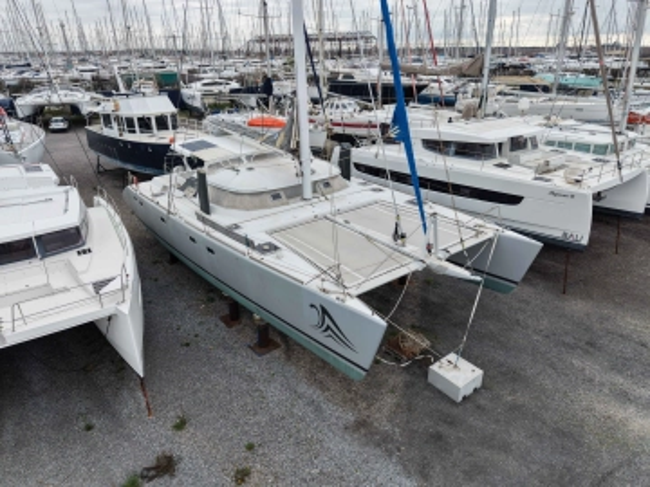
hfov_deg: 73.9
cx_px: 325
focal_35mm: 23
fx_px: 432
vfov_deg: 58.9
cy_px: 244
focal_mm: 8.67
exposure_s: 1/1600
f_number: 1.8
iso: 230
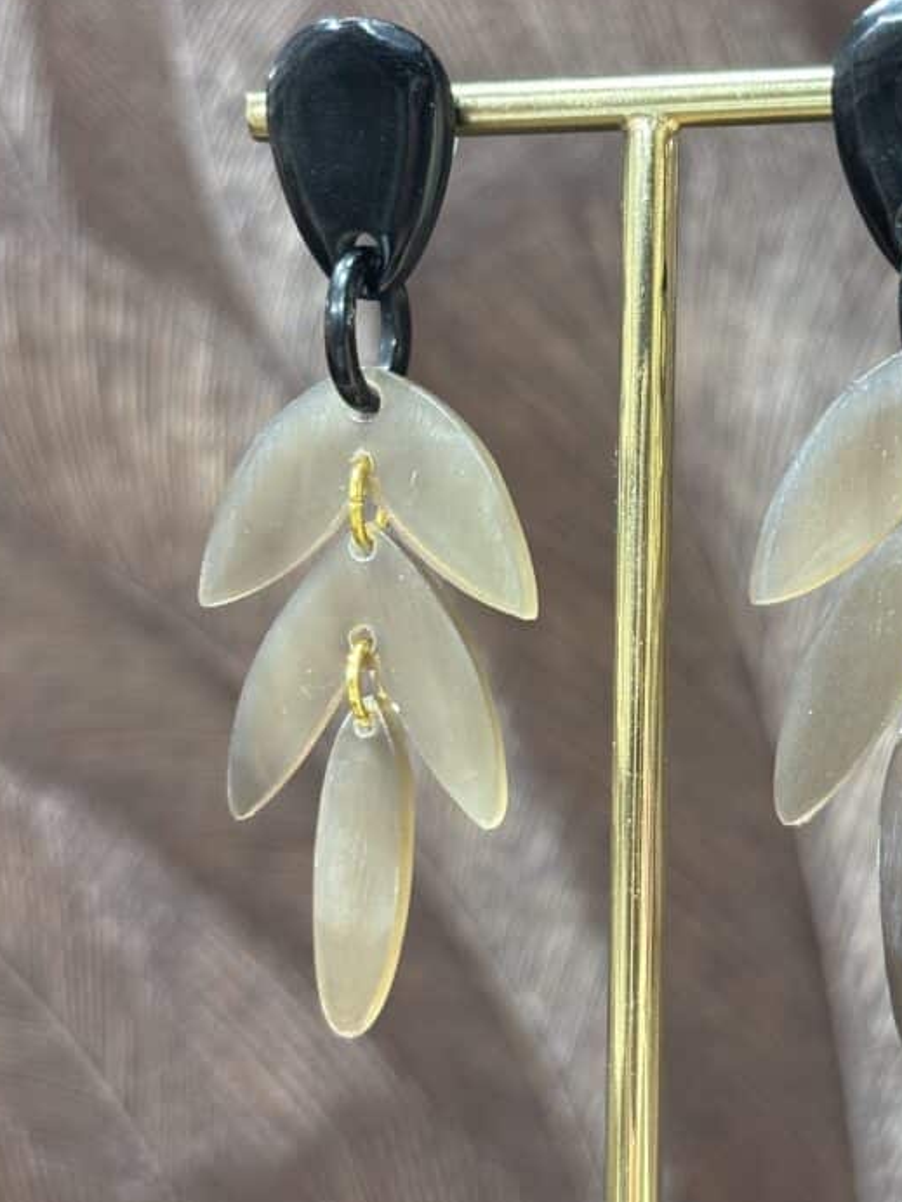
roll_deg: -1.8
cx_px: 617
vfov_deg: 25.3
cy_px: 533
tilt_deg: -0.3
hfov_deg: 19.1
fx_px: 2675
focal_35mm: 77
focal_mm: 5.96
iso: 100
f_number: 1.6
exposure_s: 1/50
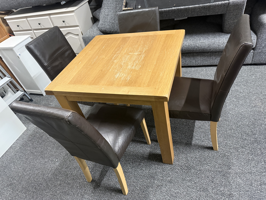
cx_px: 133
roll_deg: +14.0
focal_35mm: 24
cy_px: 100
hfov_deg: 71.6
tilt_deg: -40.3
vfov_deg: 56.8
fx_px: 184
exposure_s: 1/50
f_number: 1.78
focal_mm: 6.76
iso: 500
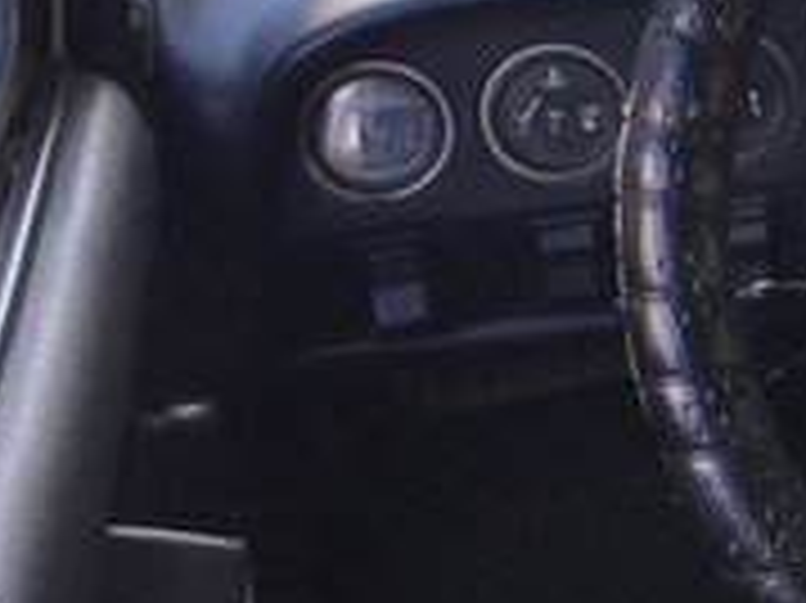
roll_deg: -3.1
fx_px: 2490
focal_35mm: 107
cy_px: 79
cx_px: 1459
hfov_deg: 15.7
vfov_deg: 13.7
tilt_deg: -22.0
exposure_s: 1/50
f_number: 2.2
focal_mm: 4.15
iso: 32
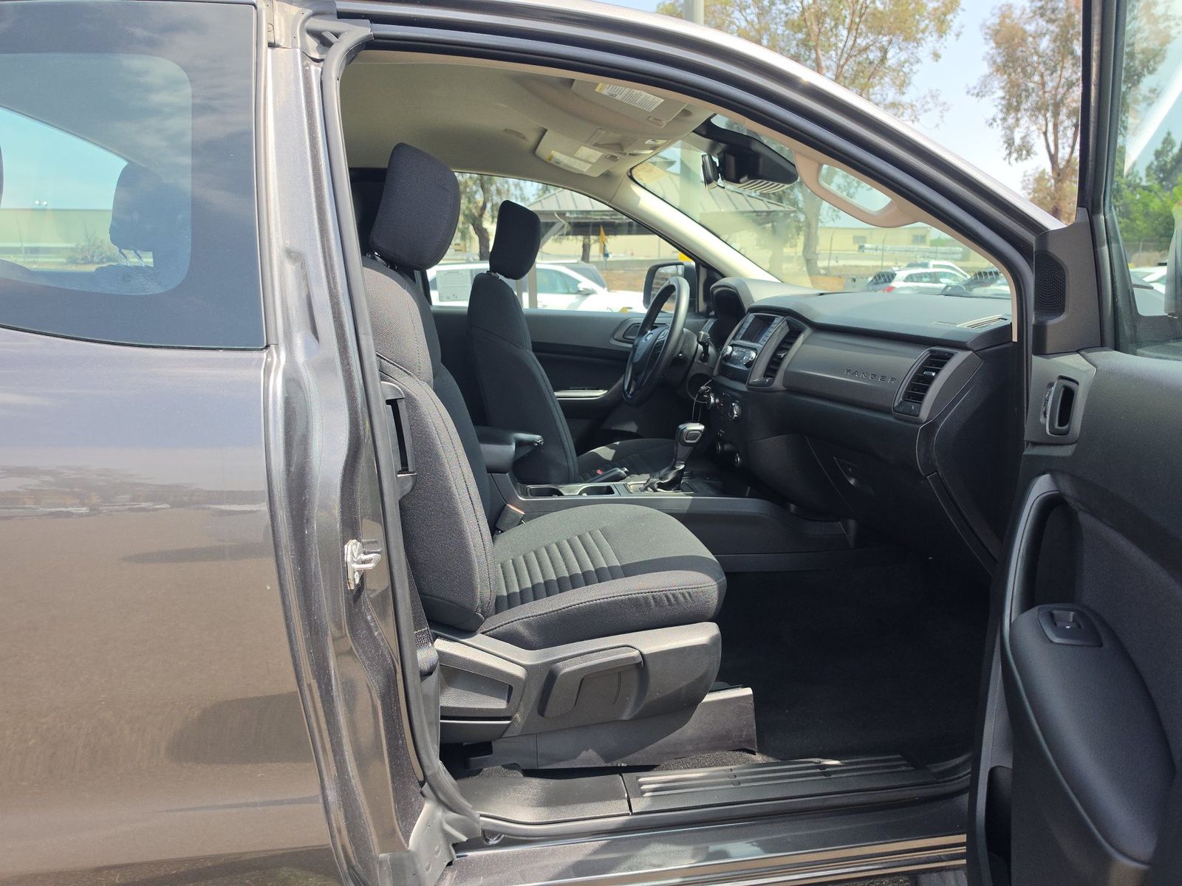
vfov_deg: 58.9
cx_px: 591
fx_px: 785
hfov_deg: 73.9
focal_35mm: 23
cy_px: 443
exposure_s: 1/1935
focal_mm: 6.5
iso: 63
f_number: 1.4
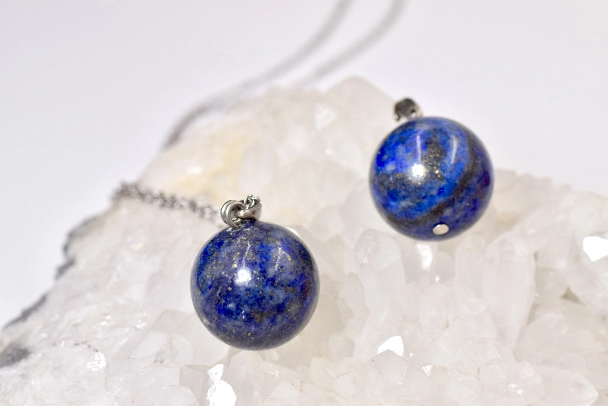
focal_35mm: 135
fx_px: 2280
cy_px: 203
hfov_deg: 15.2
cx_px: 304
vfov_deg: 10.2
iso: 400
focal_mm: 90
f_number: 13
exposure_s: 1/200
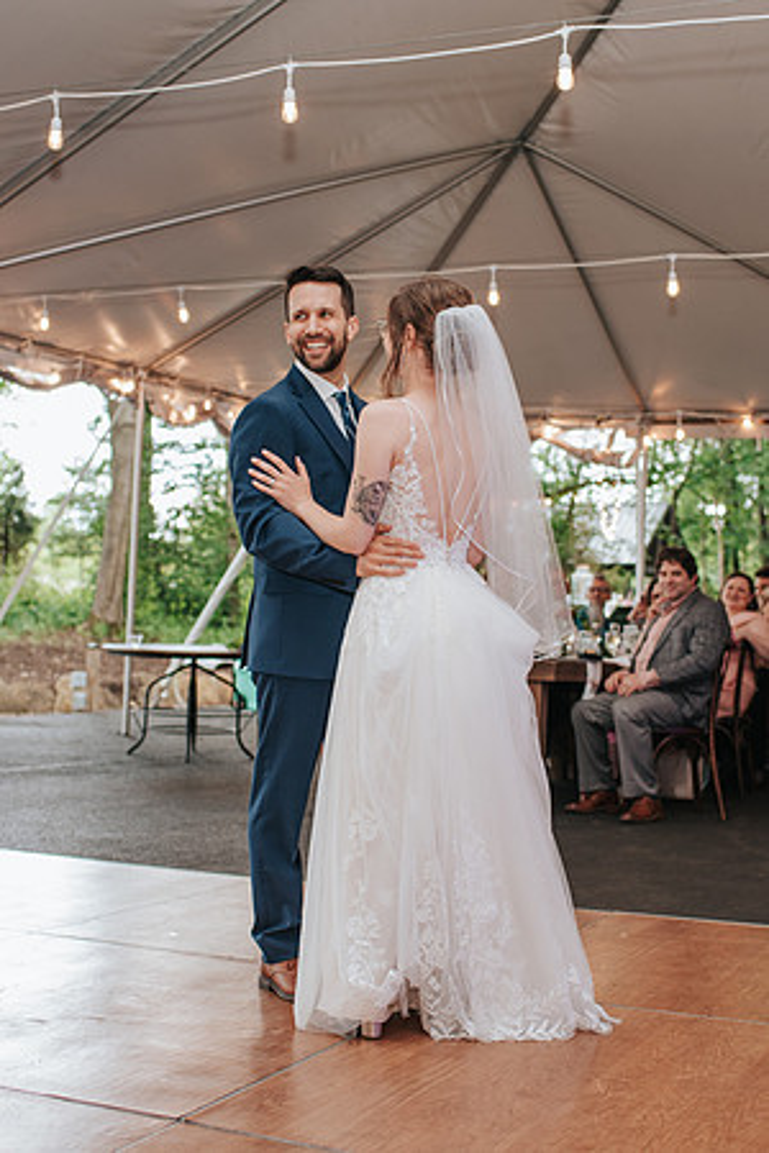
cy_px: 576
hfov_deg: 25.8
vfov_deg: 37.9
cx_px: 392
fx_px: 1681
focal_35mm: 52
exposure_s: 1/125
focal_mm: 35
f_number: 2.8
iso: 360
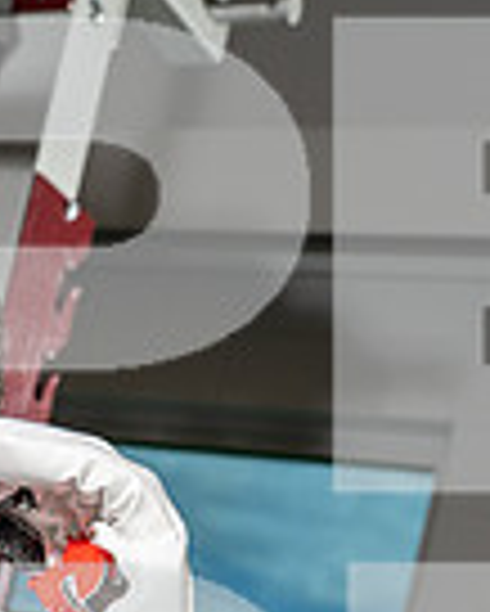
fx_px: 2028
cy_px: 803
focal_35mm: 112
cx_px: -279
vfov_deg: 16.2
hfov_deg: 12.9
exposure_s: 1/250
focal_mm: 28
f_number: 8
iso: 320
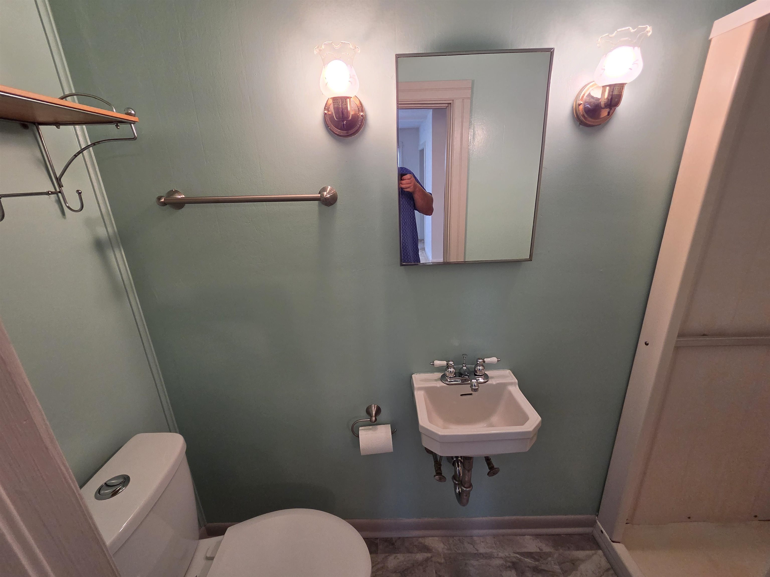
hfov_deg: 106.2
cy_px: 288
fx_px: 289
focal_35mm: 13
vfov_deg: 89.9
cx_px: 385
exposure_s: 1/120
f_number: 2.2
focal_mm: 2.2
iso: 250
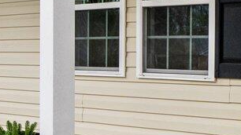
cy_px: -3
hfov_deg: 19.4
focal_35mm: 98
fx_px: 626
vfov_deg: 12.2
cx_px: 347
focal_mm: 14
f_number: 9
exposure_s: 1/200
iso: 400
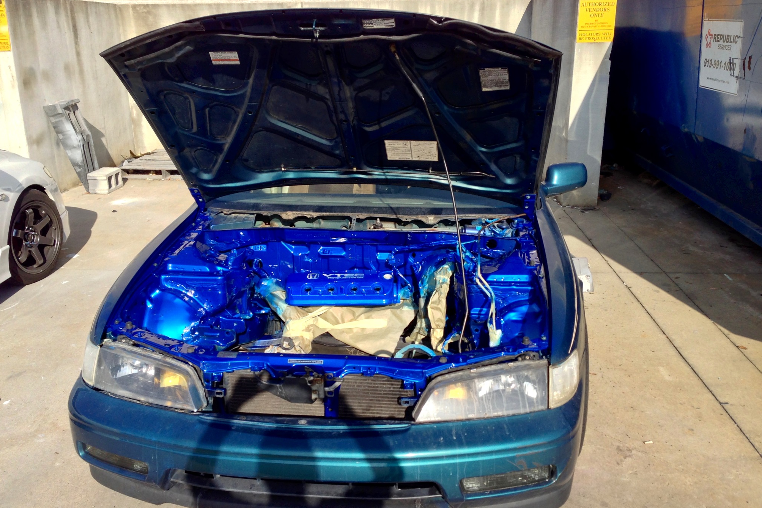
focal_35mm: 35
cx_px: 374
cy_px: 274
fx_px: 741
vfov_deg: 37.8
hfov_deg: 54.4
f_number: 2.4
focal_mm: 4.13
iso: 50
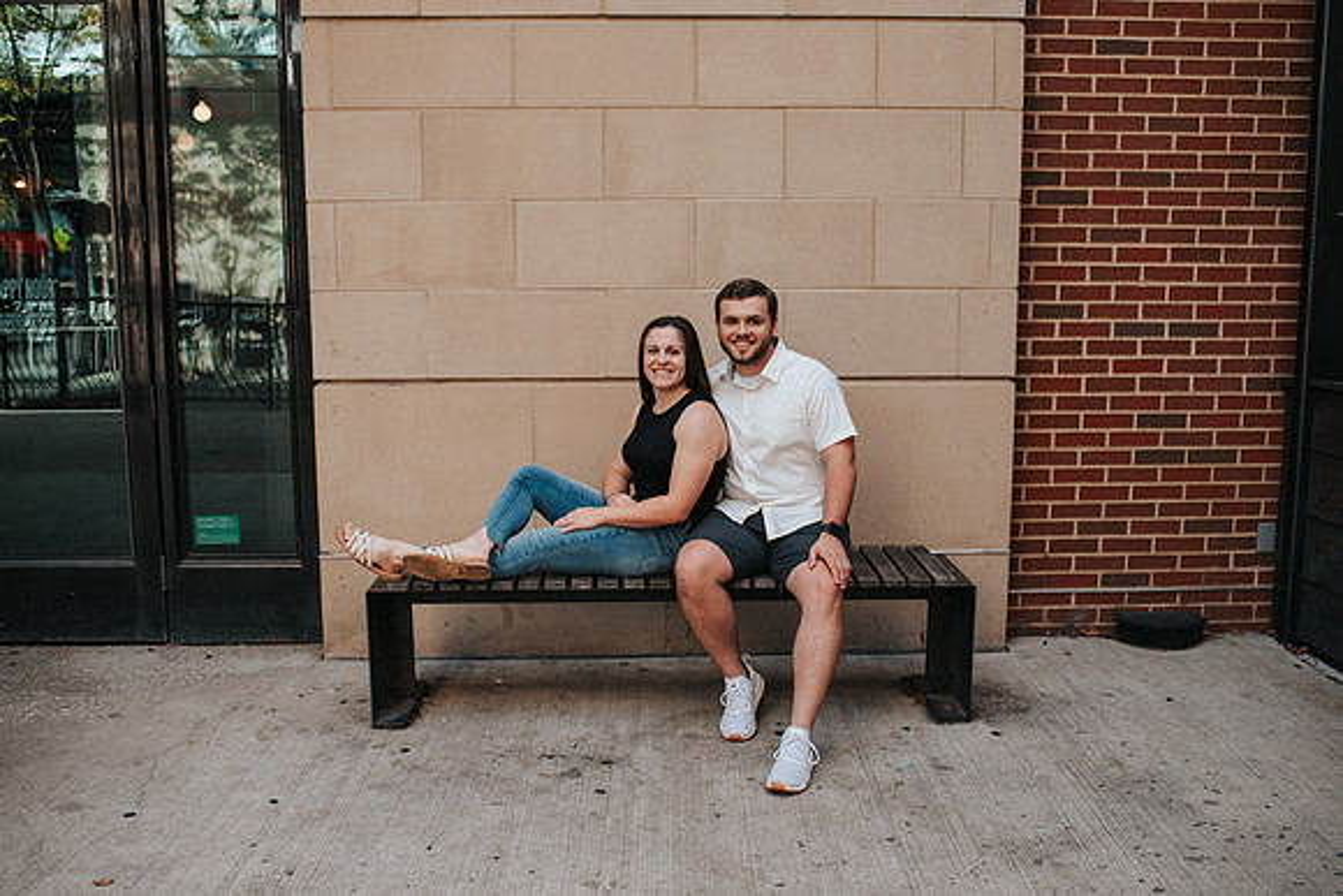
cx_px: 672
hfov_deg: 54.1
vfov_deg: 37.7
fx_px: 1314
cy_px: 448
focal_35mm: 35
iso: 125
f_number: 3.2
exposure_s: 1/250
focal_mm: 35
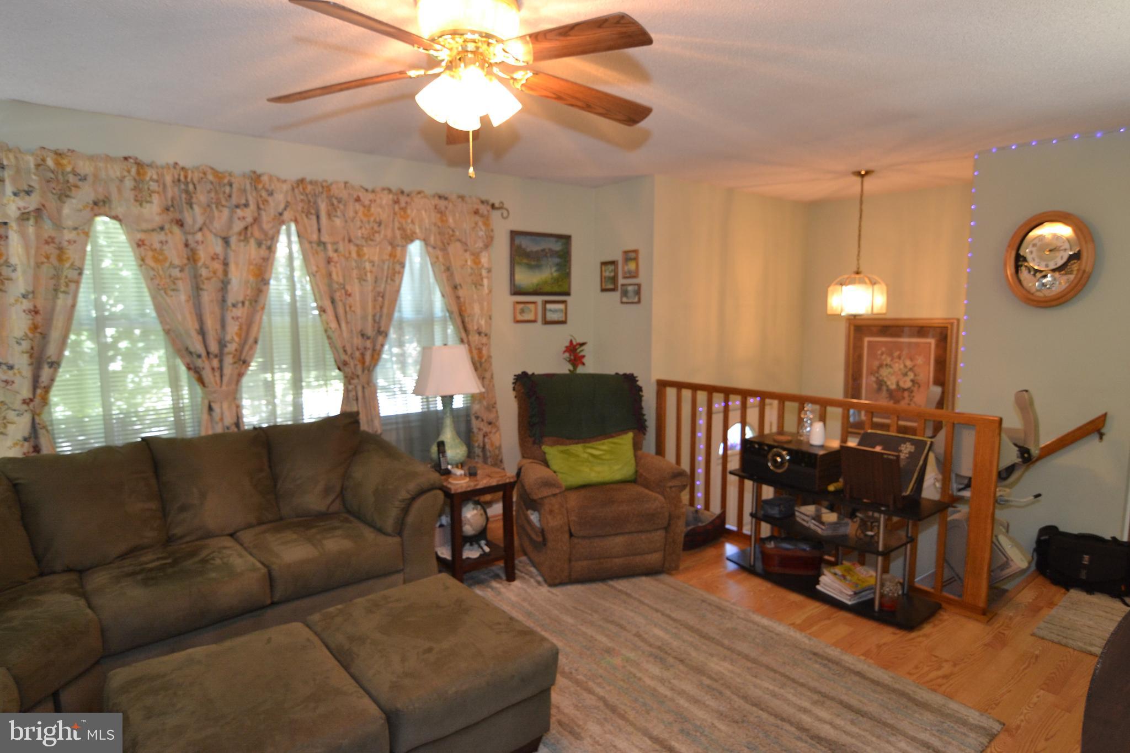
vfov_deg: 63.2
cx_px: 565
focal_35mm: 20
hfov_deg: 85.4
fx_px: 612
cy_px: 376
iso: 560
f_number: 2.8
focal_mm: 13
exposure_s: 1/60
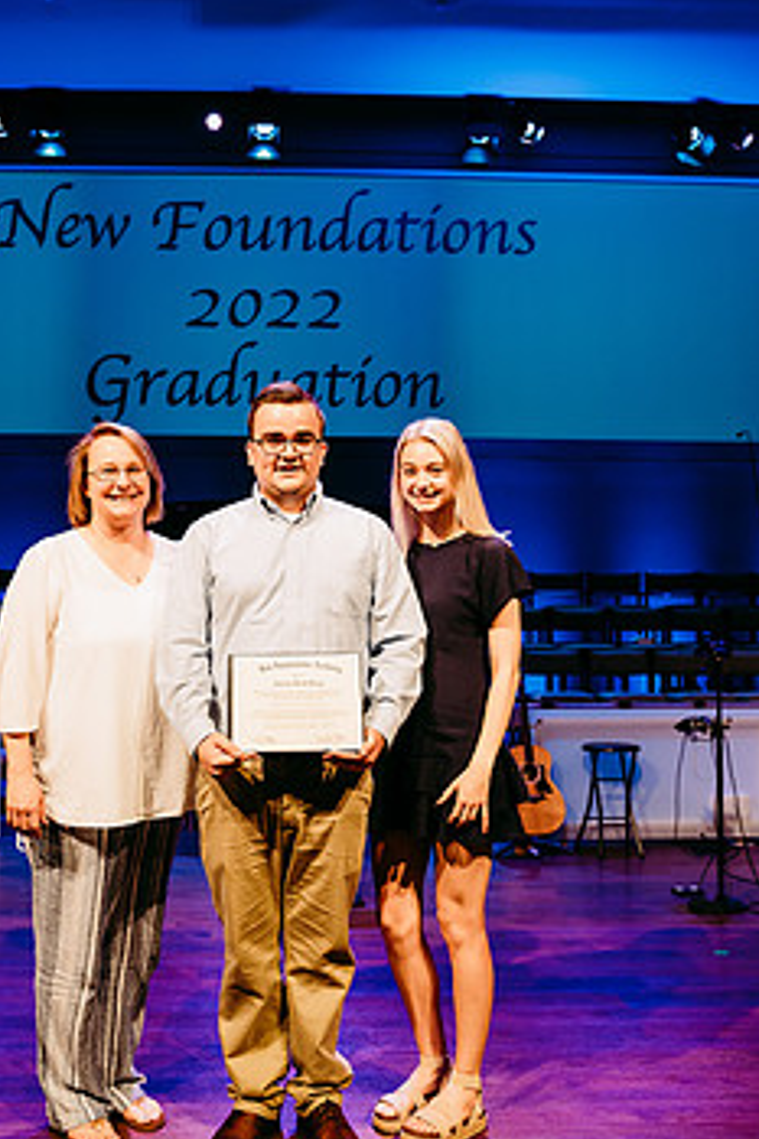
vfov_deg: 53.1
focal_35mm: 36
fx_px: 1140
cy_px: 547
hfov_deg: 36.6
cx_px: 274
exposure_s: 1/200
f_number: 4
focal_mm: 28
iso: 1000
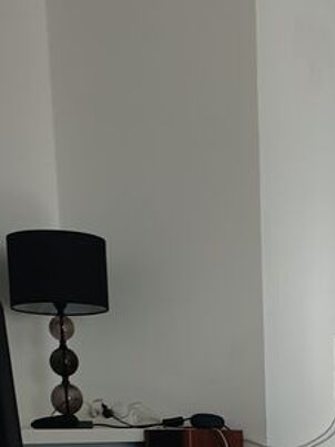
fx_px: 1110
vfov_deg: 19.4
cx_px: 377
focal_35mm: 86
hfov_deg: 16.6
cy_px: 700
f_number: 2.4
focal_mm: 4.3
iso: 50
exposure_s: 1/118
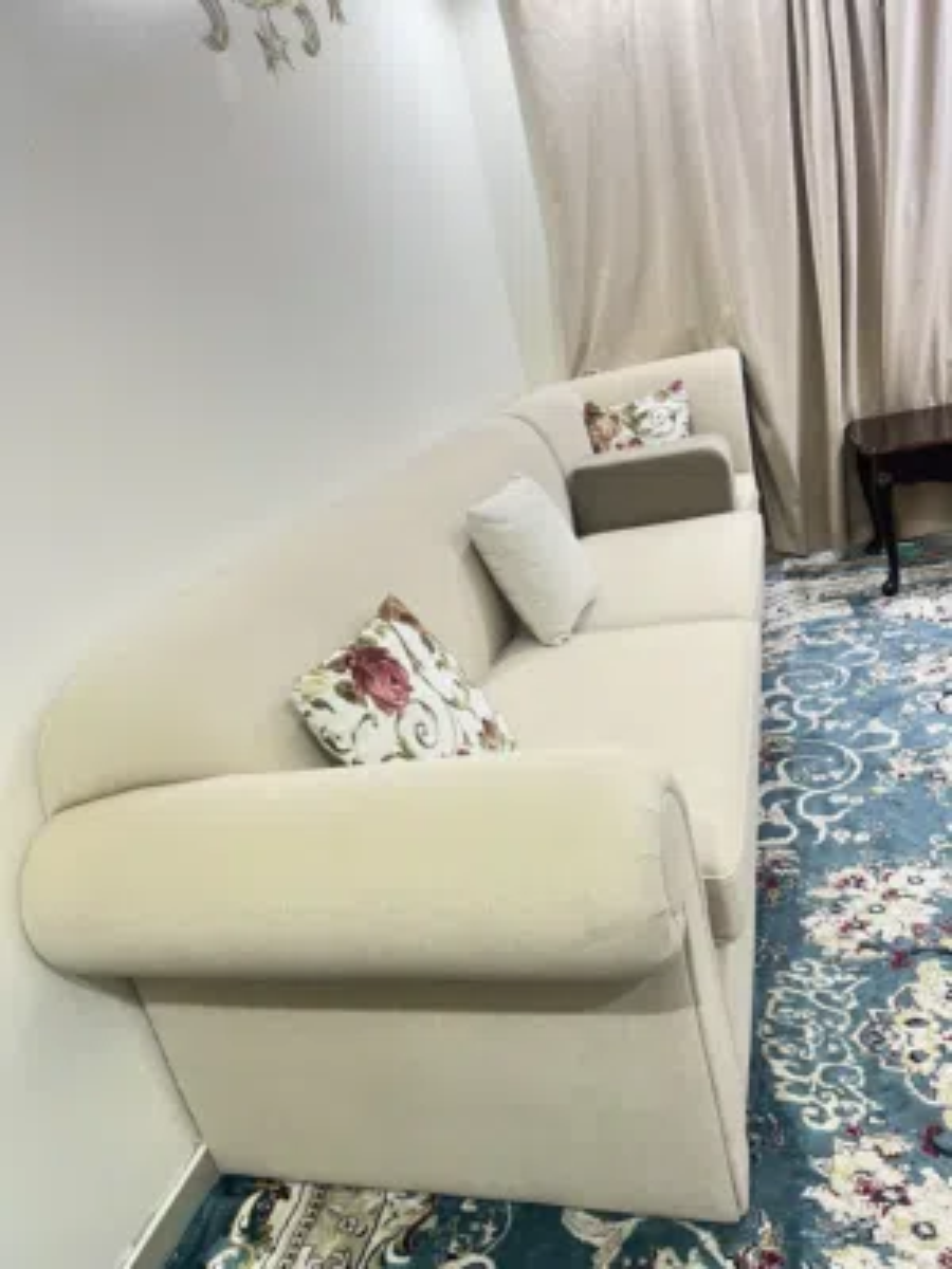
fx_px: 953
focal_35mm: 26
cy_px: 634
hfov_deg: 53.1
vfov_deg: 67.3
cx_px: 476
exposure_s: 1/60
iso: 160
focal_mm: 5.7
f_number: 1.5
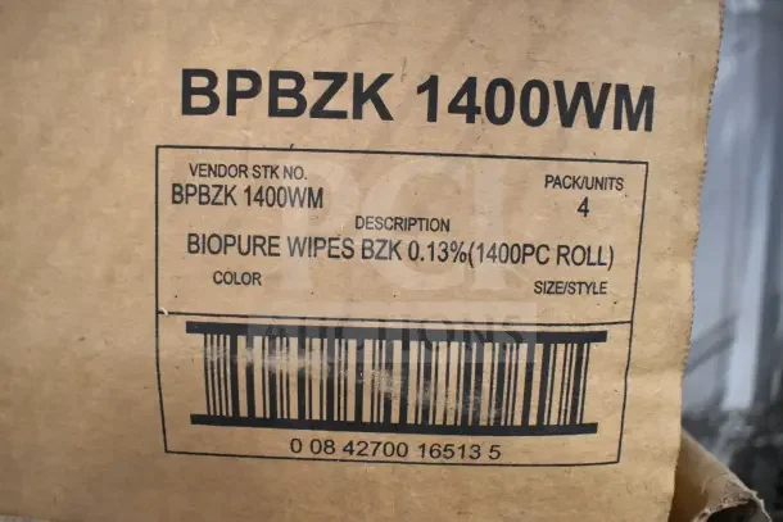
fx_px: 685
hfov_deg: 59.5
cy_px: 261
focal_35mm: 32
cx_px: 392
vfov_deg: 41.7
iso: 6400
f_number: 3.8
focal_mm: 21
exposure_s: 1/40
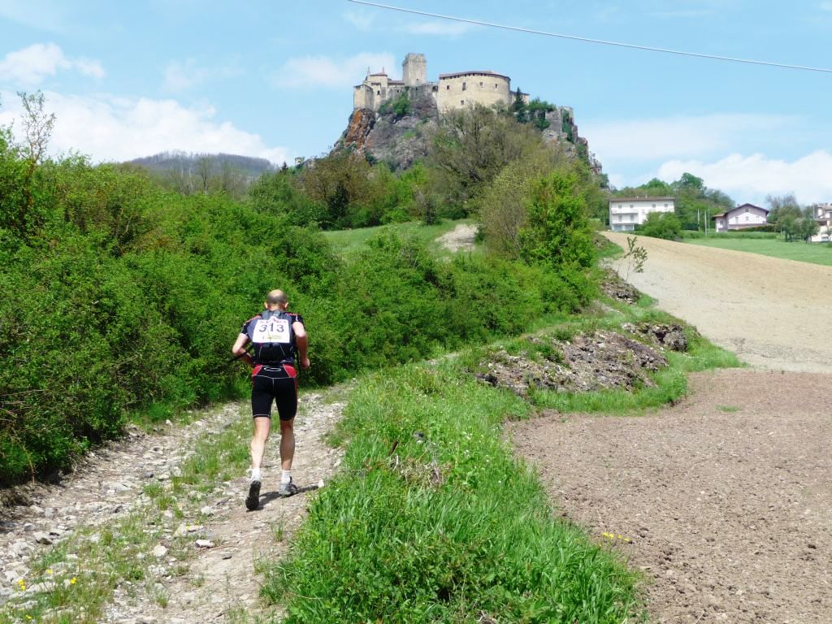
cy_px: 312
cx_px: 416
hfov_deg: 29.0
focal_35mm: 67
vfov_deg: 21.9
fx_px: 1610
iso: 100
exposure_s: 1/500
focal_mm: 11.3
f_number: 4.5
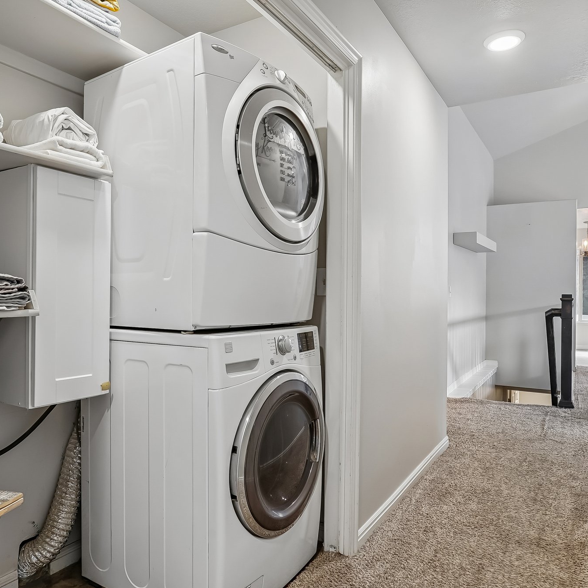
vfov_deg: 60.9
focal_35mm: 26
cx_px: 251
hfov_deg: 60.7
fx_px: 500
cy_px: 293
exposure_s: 1/6
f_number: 8
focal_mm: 20
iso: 400
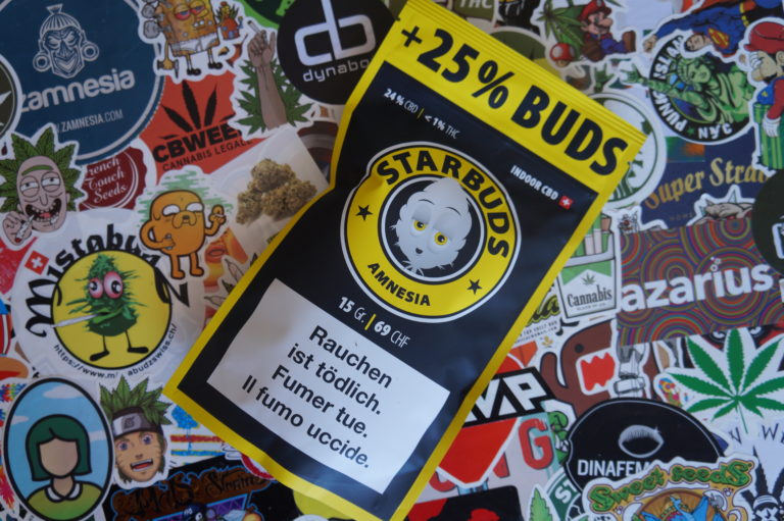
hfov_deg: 59.5
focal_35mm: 32
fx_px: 686
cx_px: 392
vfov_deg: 41.7
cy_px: 260
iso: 200
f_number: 4
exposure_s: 1/60
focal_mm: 21
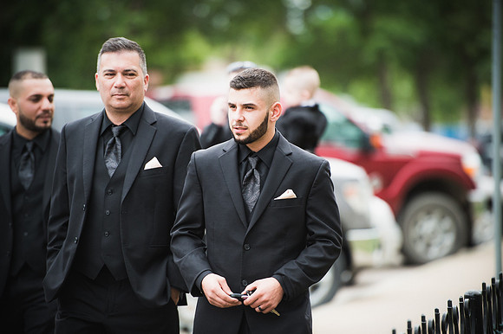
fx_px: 2793
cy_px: 167
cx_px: 252
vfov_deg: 6.9
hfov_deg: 10.3
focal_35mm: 200
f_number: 2.8
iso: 2500
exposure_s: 1/8000
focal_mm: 200
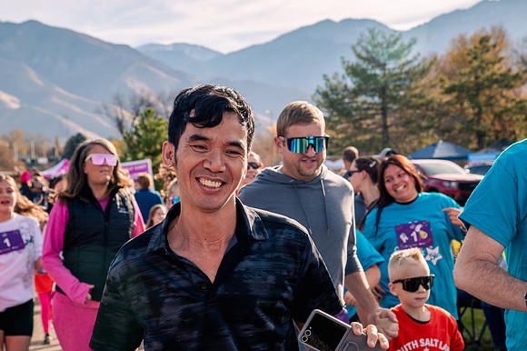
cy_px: 152
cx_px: 264
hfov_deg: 21.9
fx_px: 1363
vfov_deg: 14.7
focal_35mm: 93
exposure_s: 1/1000
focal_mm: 82
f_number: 10
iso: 800
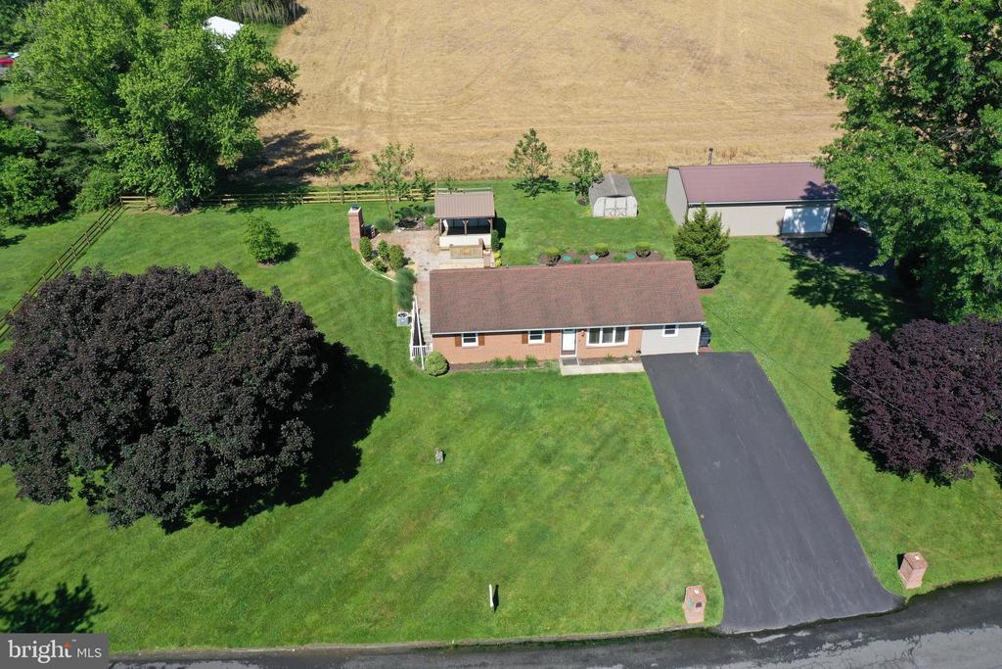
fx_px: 779
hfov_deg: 65.5
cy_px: 334
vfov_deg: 46.4
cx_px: 501
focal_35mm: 28
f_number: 5
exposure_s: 1/500
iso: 100
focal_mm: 10.26
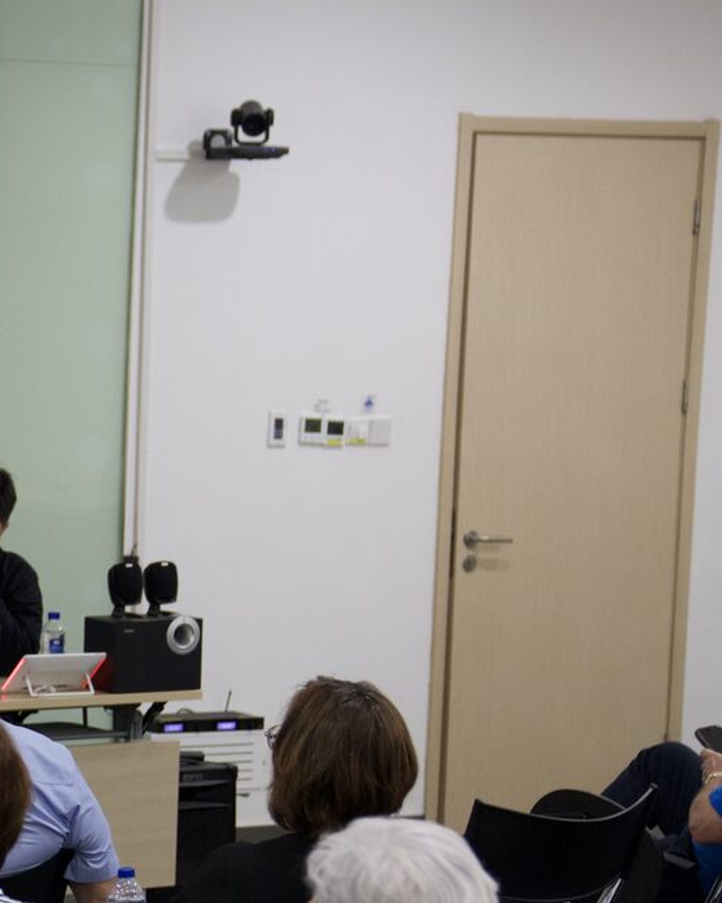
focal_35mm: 117
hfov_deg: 12.5
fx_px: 3125
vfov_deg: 16.4
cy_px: 647
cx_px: -361
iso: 1600
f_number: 2.8
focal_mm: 45
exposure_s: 1/160
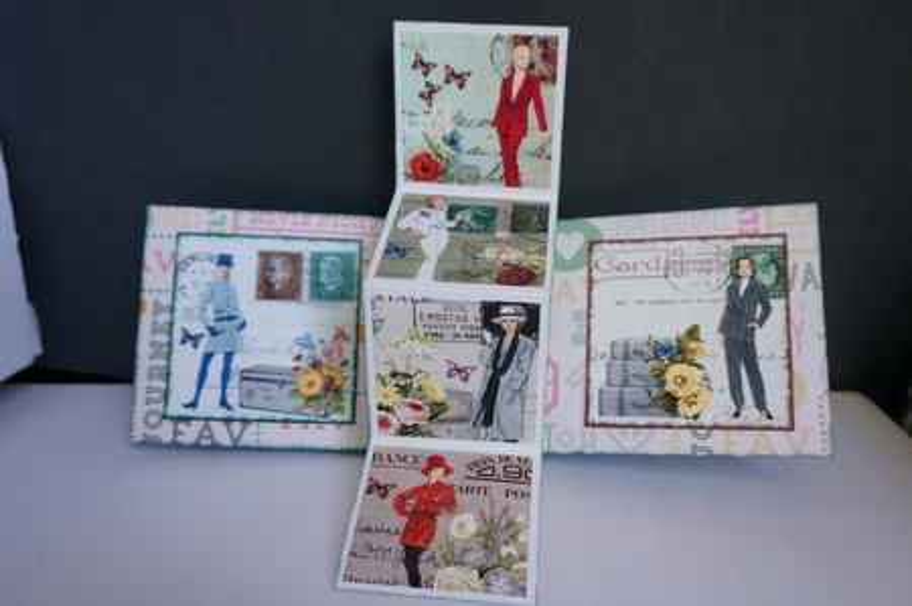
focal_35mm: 33
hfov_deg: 57.3
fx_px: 835
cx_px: 456
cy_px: 303
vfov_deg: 39.9
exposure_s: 1/160
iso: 1600
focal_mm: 22
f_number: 4
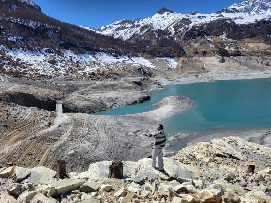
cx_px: 136
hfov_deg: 67.3
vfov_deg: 53.1
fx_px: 204
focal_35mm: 26
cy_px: 102
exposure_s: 1/3151
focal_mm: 5.4
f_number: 1.8
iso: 40
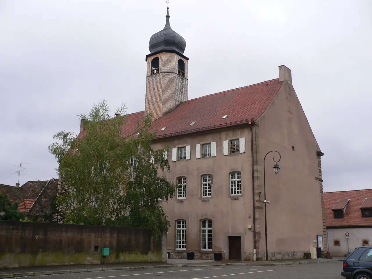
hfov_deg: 52.6
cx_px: 186
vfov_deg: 40.7
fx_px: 376
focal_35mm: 35
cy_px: 140
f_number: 5.6
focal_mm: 5.8
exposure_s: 1/100
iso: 64
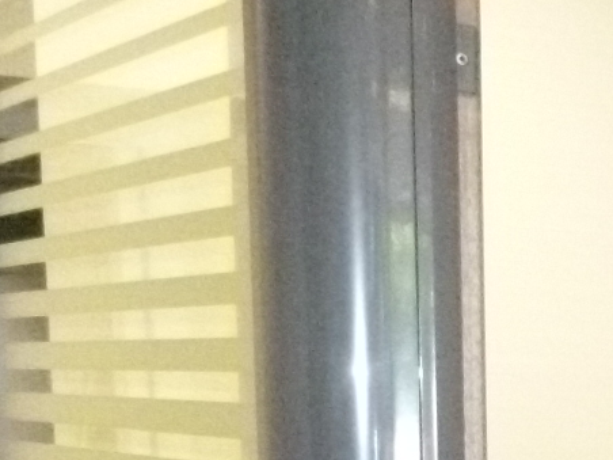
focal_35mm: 127
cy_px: 824
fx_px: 2249
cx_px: 1107
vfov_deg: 10.9
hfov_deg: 13.8
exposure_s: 1/60
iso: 1250
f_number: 3.1
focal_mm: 5
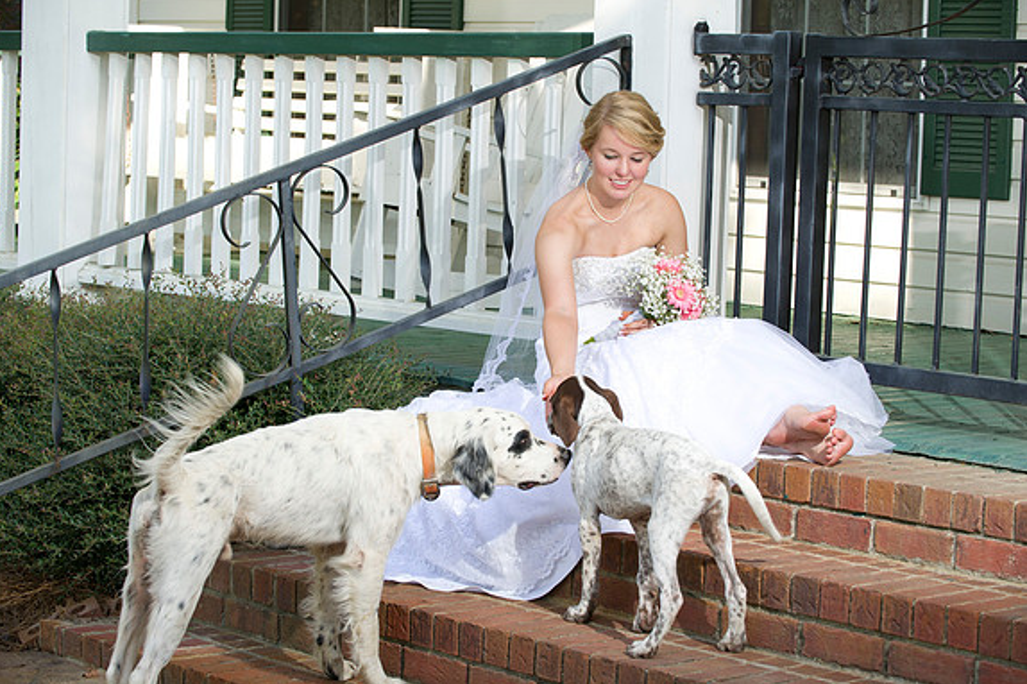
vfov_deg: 15.0
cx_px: 510
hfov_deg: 22.4
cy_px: 342
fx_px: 2594
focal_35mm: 91
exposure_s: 1/250
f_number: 5.6
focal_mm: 90
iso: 320
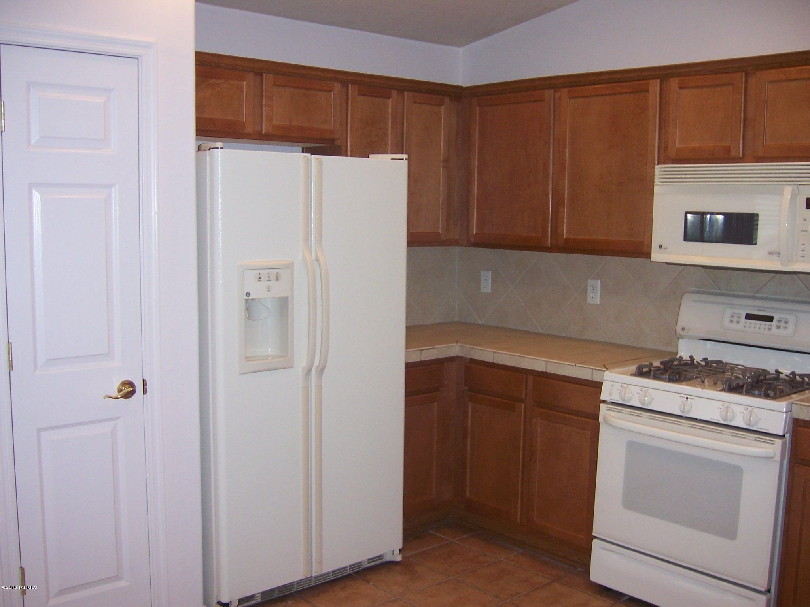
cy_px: 304
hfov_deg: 51.4
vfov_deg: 39.7
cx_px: 405
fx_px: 842
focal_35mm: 36
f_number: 2.8
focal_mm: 6.2
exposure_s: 1/60
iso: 125
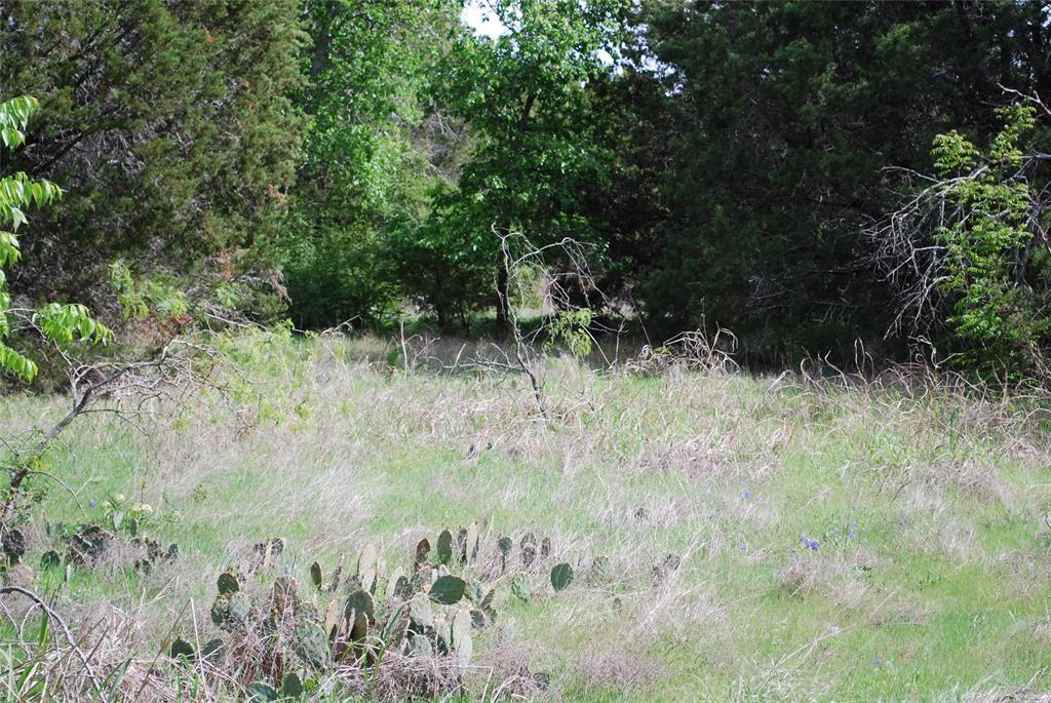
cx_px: 526
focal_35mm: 82
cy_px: 352
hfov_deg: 24.6
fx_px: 2411
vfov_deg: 16.6
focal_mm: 55
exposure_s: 1/160
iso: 100
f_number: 6.3
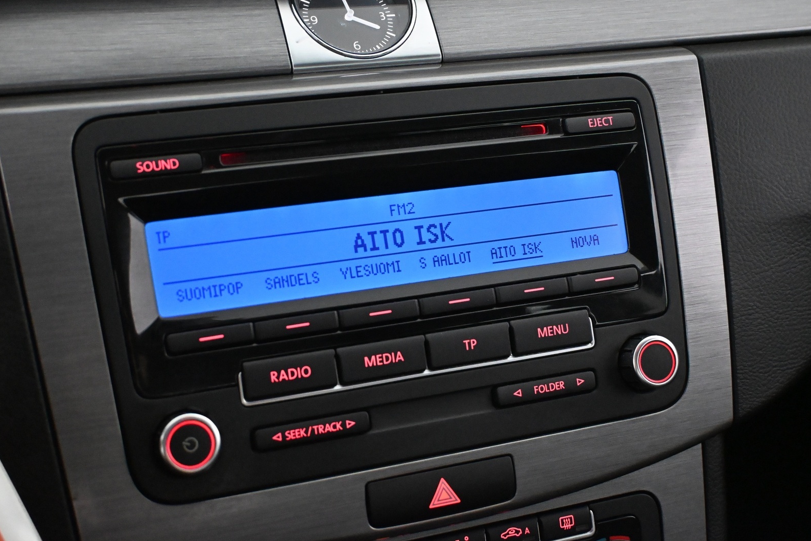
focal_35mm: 51
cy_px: 267
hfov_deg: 39.2
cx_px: 411
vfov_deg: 26.7
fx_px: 1138
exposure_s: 1/60
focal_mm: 33
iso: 8000
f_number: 5
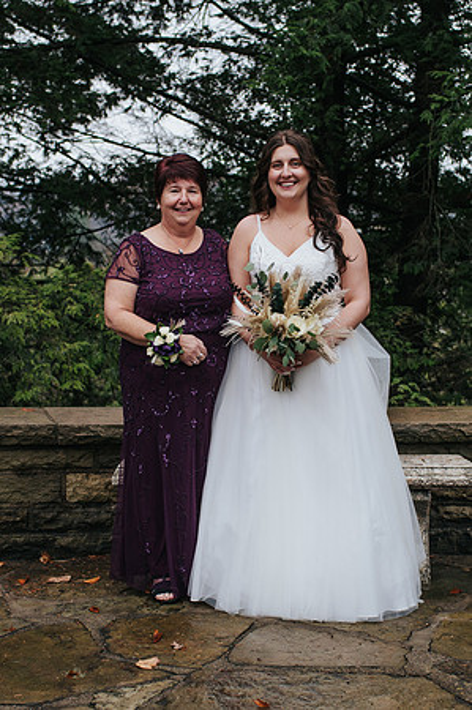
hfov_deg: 22.6
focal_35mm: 60
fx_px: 1181
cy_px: 391
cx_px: 250
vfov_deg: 33.5
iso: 800
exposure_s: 1/400
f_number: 3.2
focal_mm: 35
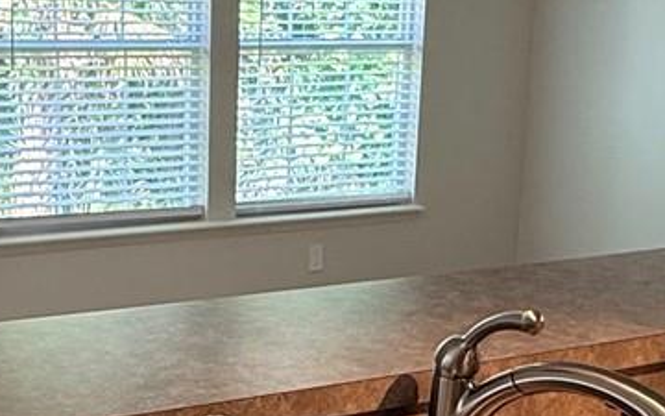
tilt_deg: -12.9
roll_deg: -1.0
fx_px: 1196
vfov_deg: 19.7
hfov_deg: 30.4
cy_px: 263
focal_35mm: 66
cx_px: 150
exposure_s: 1/120
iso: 100
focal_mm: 2.22
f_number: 2.2
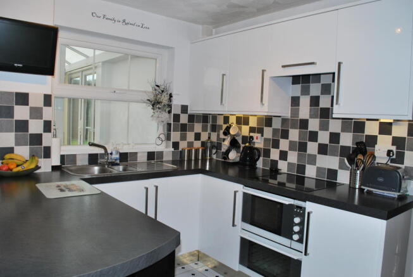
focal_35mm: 27
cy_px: 138
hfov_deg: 67.3
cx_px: 206
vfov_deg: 48.0
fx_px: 310
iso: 400
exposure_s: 1/60
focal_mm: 18
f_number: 6.3
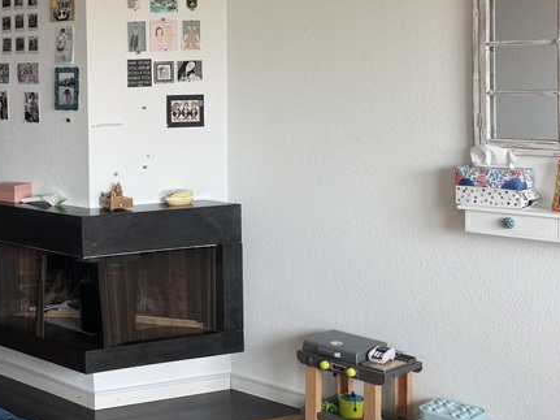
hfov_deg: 31.0
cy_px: 113
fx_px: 922
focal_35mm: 57
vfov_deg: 25.4
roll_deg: +1.5
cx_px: -18
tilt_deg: -3.0
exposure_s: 1/121
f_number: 1.78
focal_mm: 6.76
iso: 80
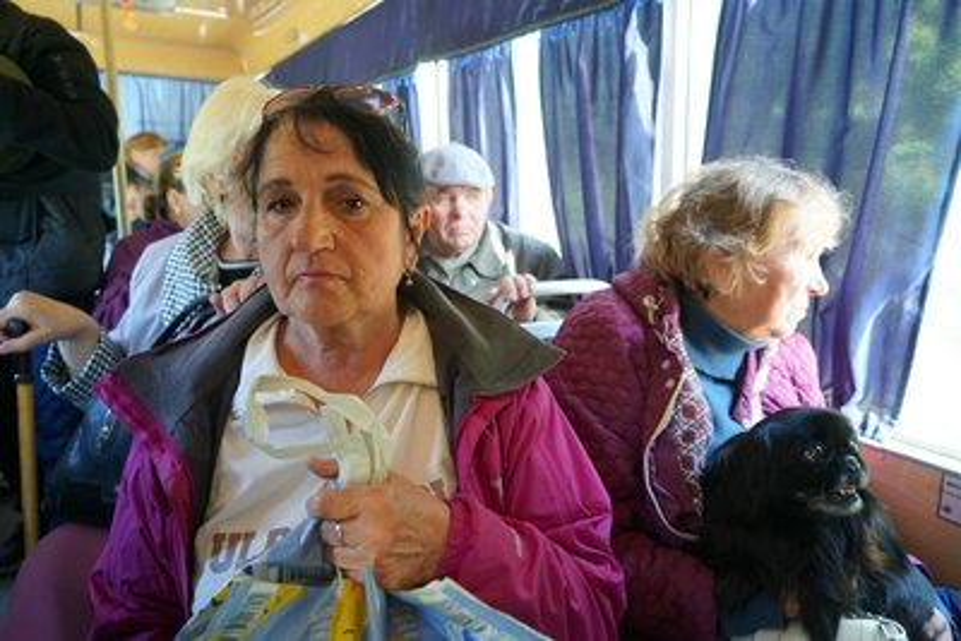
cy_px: 320
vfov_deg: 53.2
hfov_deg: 73.7
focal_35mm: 24
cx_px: 480
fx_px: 641
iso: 3200
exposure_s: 1/160
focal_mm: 24
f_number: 4
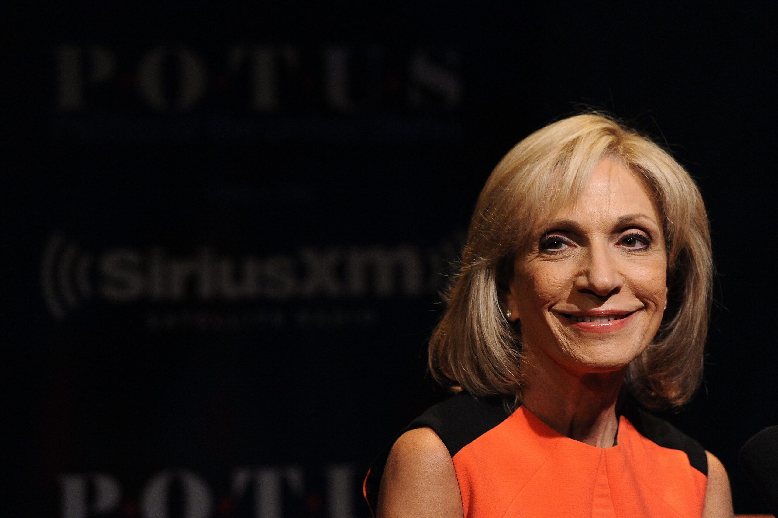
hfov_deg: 12.1
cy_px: 259
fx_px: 3671
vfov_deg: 8.1
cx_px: 389
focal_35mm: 170
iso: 3200
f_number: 4
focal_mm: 170
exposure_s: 1/160
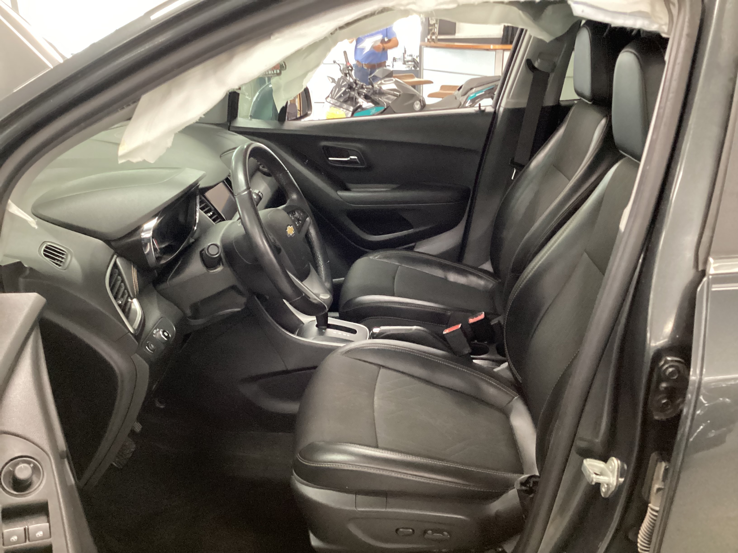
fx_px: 661
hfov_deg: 58.4
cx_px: 369
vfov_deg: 45.4
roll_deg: +0.5
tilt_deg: -23.6
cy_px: 276
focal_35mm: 31
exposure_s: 1/24
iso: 640
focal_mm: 3.3
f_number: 2.4
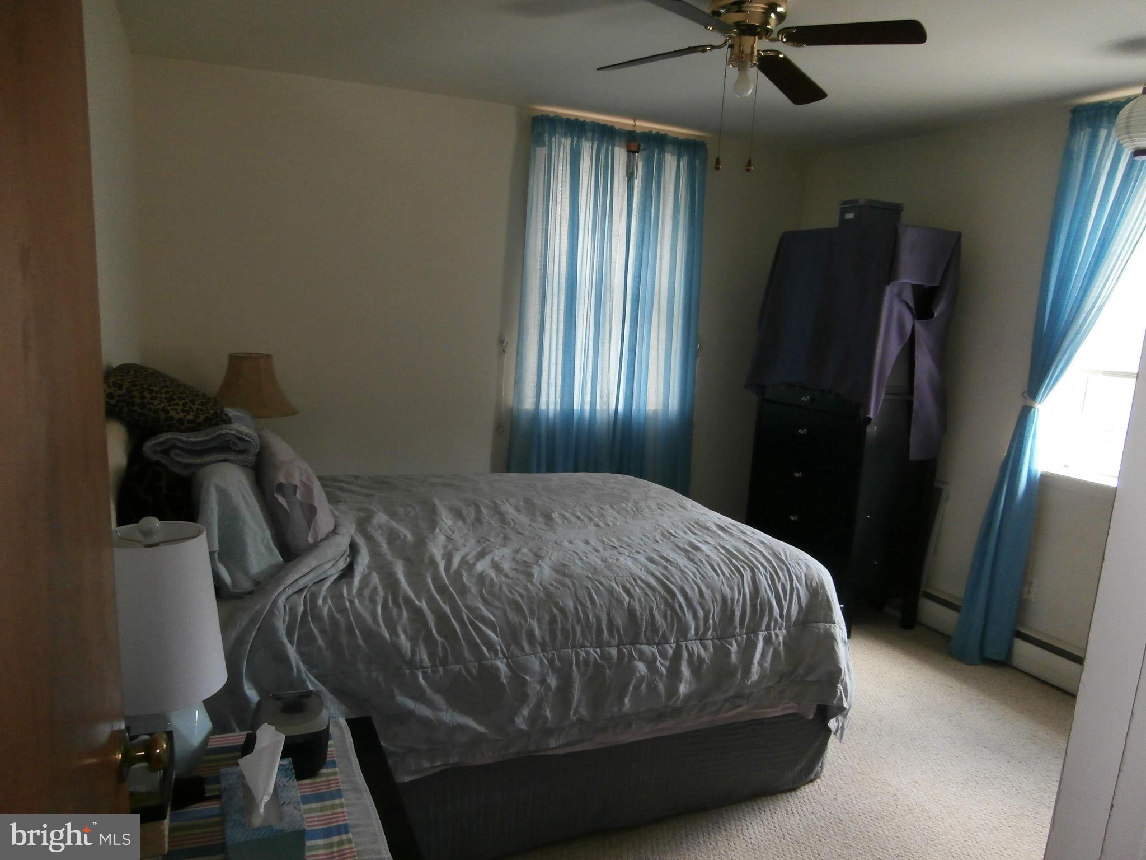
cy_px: 430
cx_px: 573
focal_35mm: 24
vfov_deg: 56.8
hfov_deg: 71.6
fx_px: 795
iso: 200
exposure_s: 1/30
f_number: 3
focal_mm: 4.2
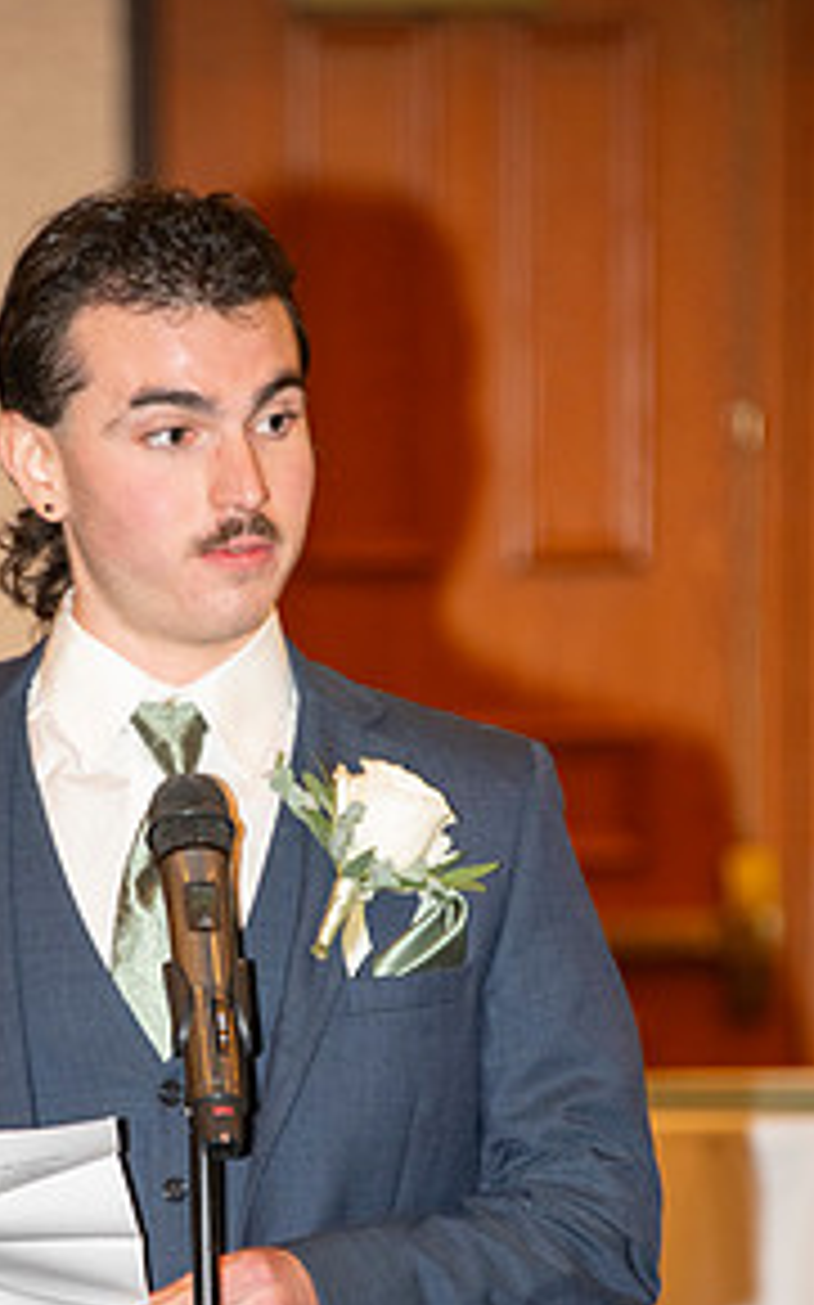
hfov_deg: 3.3
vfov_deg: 5.3
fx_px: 14034
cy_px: 958
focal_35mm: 395
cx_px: 265
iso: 2000
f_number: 5.6
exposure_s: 1/60
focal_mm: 250
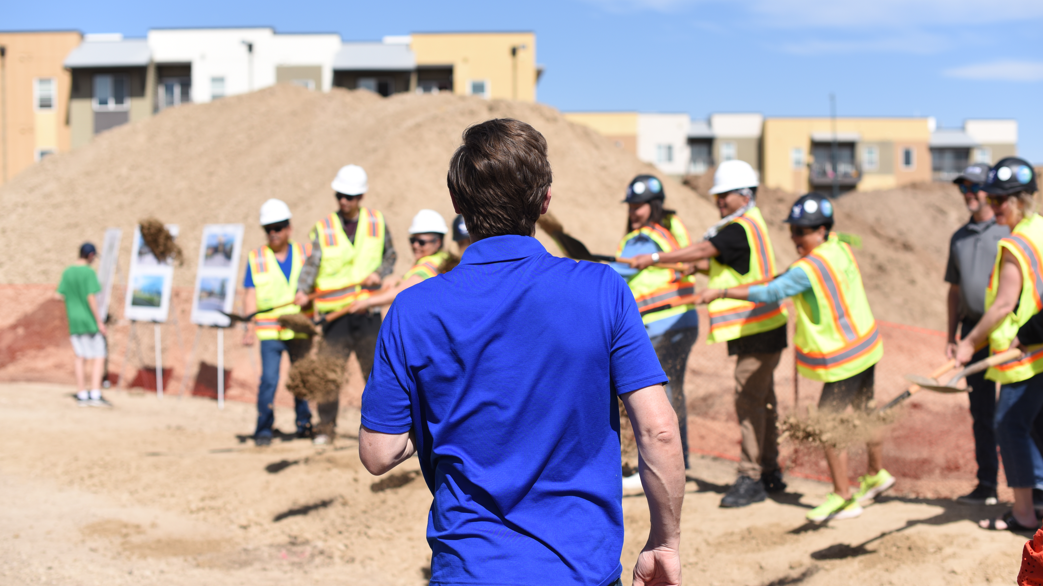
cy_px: 309
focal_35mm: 53
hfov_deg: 39.2
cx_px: 524
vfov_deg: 22.6
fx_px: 1466
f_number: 3.5
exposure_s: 1/1600
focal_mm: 50
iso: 100
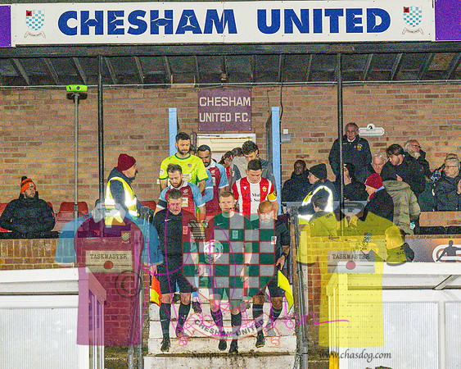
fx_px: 1870
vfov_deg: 11.3
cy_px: 211
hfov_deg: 14.1
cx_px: 258
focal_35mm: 137
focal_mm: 70
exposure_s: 1/1250
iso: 8000
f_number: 2.8
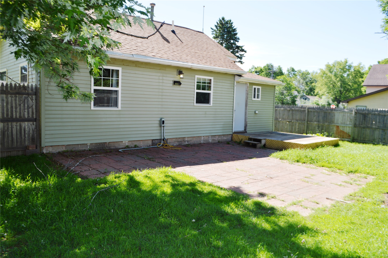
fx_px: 291
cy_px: 129
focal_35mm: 27
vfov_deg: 47.8
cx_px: 194
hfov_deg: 67.4
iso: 100
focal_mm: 18
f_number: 5
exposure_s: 1/200
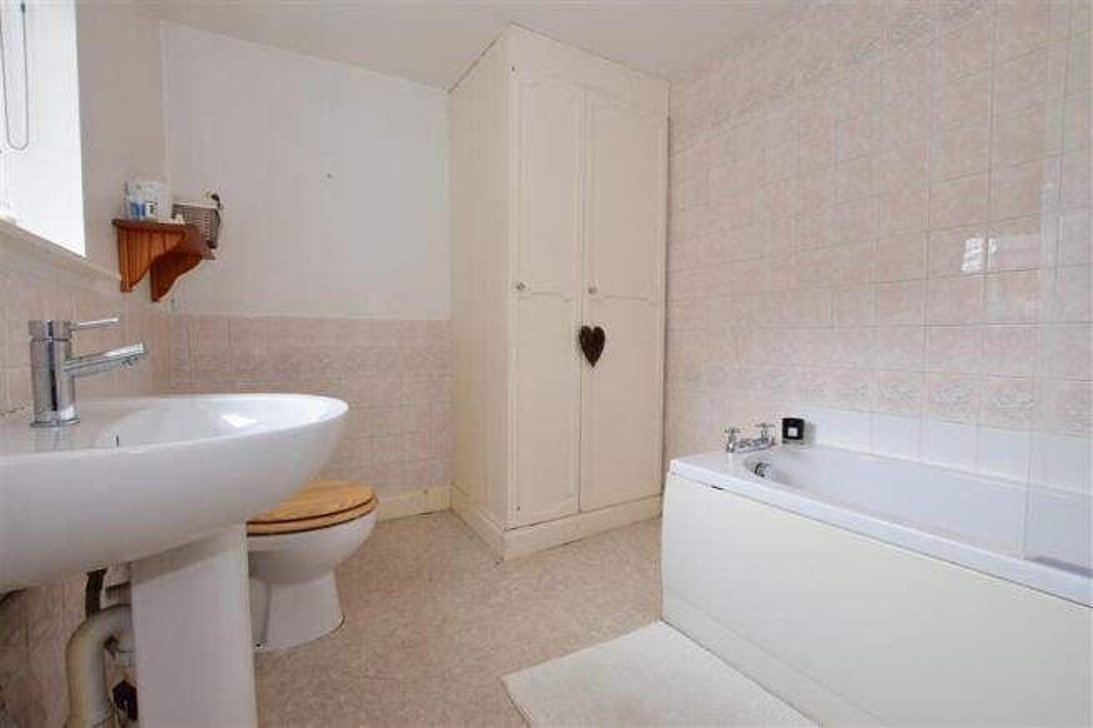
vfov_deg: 77.3
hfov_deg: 100.4
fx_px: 455
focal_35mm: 15
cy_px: 364
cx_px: 546
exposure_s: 1/5
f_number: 11
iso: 400
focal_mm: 10
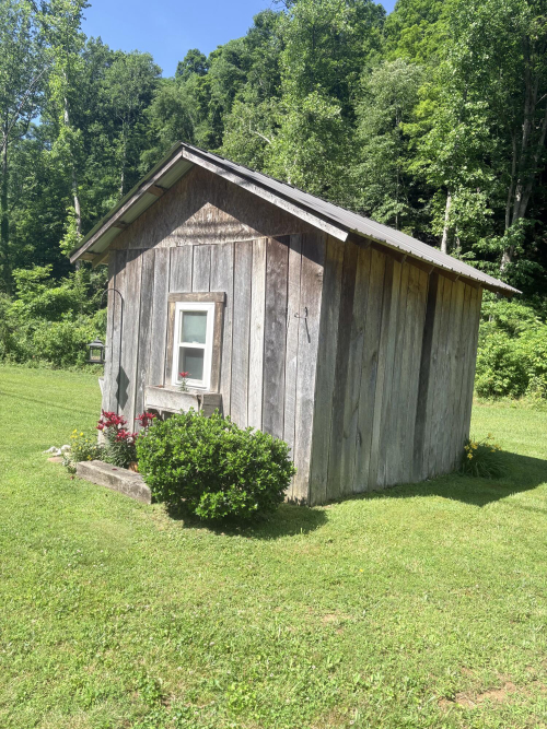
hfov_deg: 53.0
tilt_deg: -1.6
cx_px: 274
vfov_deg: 67.3
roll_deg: -3.3
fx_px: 548
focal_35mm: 26
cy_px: 364
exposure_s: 1/1751
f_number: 1.6
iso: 50
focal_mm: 5.96
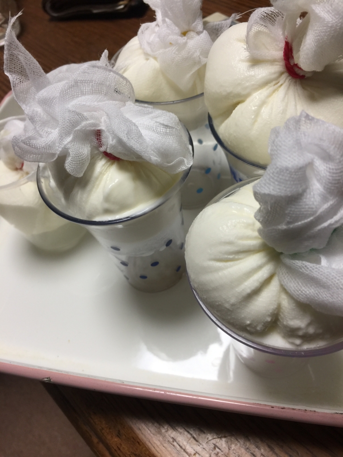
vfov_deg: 61.7
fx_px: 383
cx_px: 172
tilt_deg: -54.2
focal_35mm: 29
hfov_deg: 48.2
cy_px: 228
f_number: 2.2
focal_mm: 4.15
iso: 32
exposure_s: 1/33
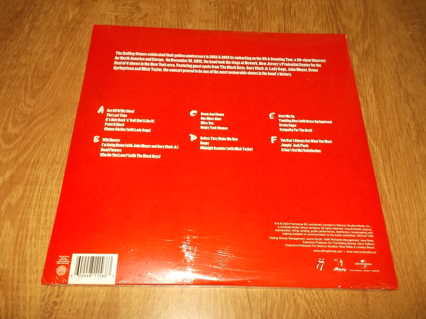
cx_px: 213
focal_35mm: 29
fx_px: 357
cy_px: 160
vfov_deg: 48.2
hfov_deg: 61.7
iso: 200
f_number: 3.3
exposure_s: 1/30
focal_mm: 4.1
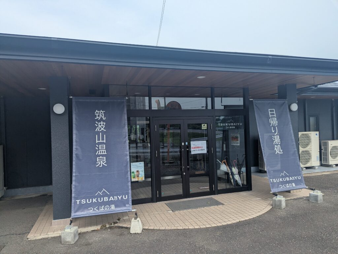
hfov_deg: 71.5
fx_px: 235
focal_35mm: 24
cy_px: 127
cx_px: 169
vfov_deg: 56.9
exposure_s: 1/1364
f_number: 1.85
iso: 46
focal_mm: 6.81
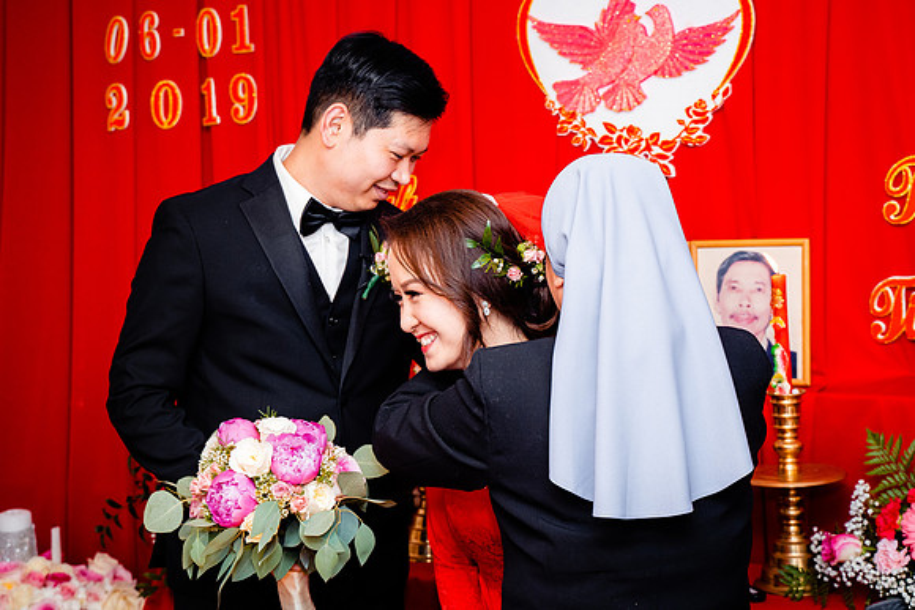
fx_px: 1533
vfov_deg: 22.5
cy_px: 315
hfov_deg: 33.2
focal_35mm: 60
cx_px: 458
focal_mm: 50
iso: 1600
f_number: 4
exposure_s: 1/160
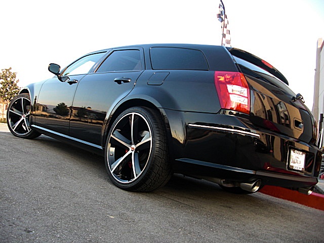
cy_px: 122
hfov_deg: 51.4
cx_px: 162
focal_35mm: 36
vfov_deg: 39.7
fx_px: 337
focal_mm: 6.3
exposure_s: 1/80
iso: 50
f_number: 2.8
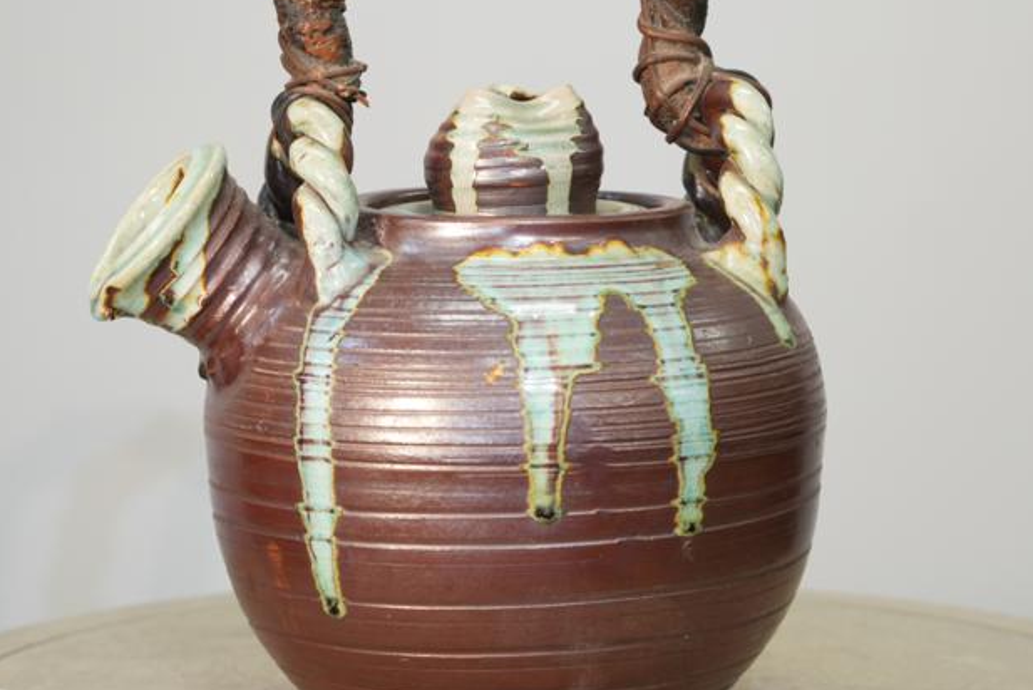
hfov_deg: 14.2
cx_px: 516
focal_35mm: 144
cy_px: 203
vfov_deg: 9.5
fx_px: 4134
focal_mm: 82
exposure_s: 1/100
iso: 1000
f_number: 4
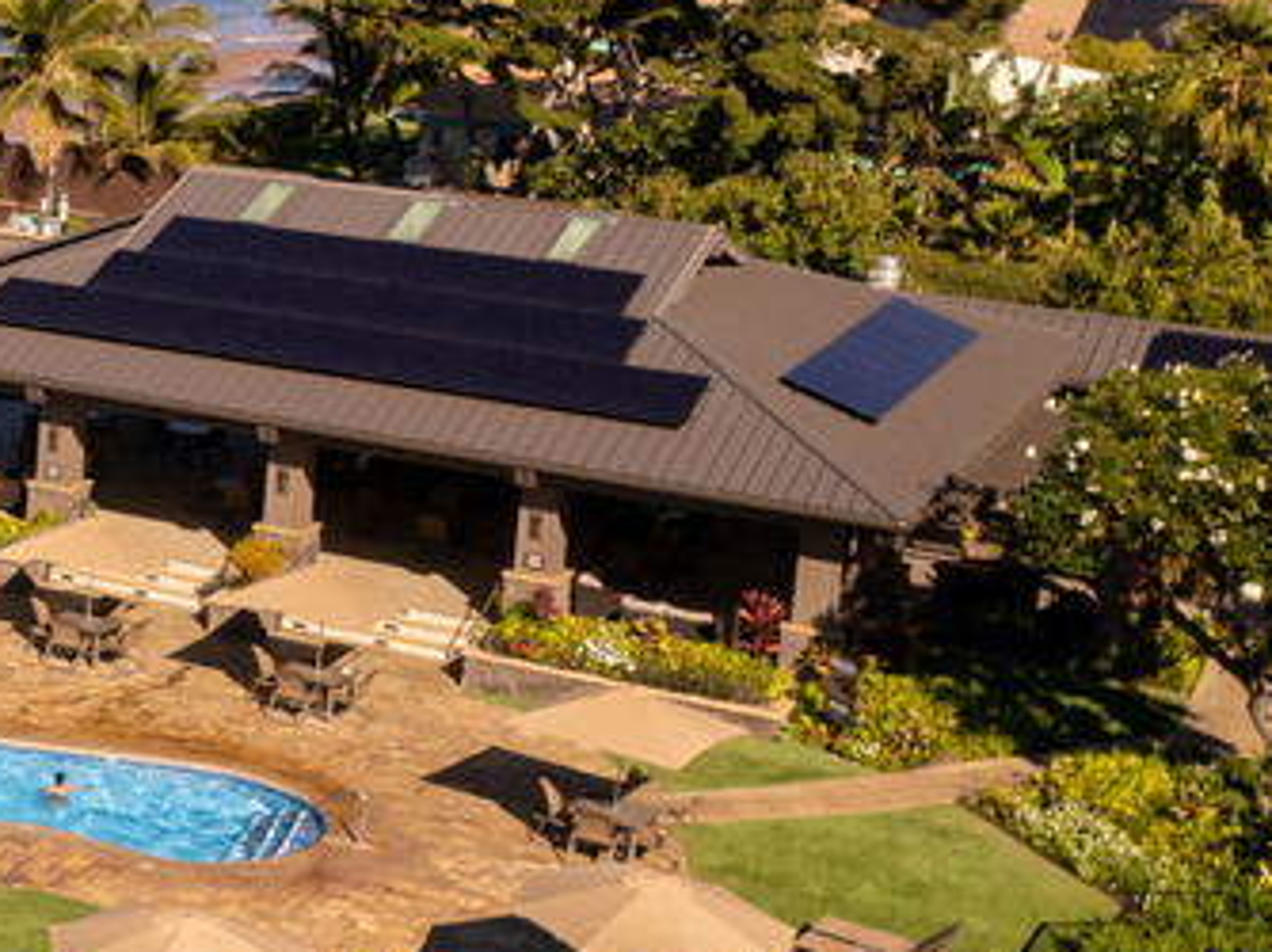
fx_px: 2791
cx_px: -785
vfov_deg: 19.2
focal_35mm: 76
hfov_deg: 20.7
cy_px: 217
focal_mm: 8.38
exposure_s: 1/160
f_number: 2.8
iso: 100
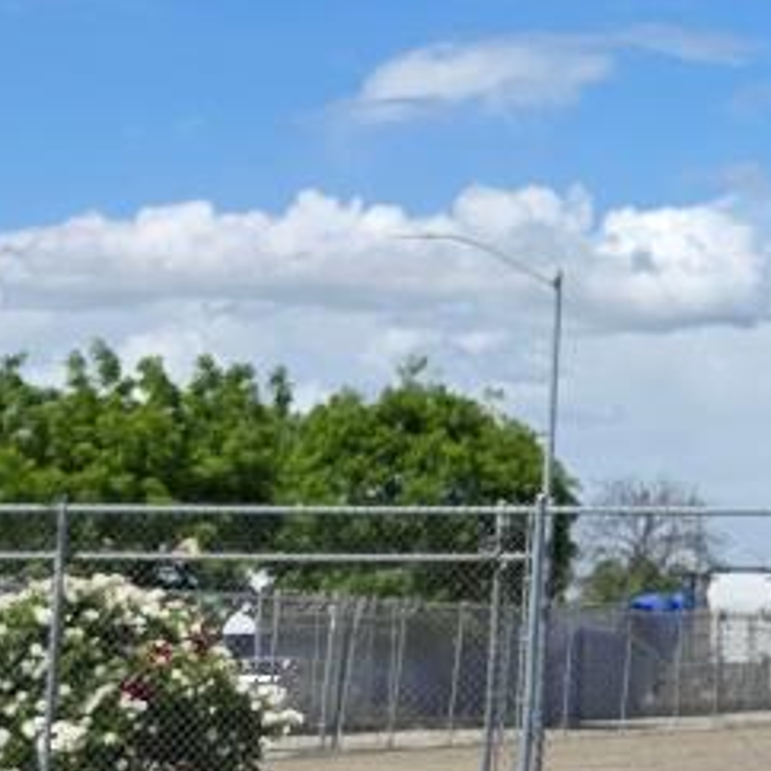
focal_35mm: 126
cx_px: 2052
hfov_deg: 10.9
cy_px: 311
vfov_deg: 13.8
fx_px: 3175
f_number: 1.7
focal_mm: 6.3
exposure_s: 1/7944
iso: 64
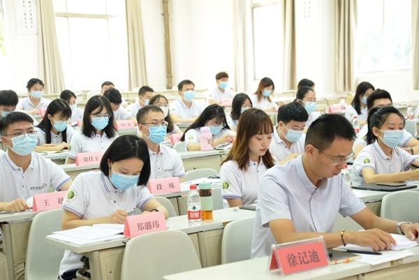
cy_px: 140
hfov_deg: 32.4
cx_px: 210
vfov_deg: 21.9
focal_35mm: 62
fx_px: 722
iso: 2200
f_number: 4.5
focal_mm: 62
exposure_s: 1/60
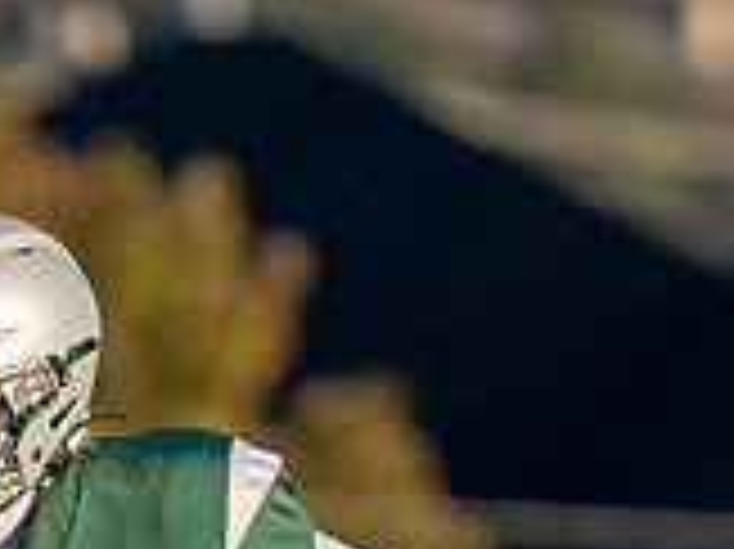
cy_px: 1121
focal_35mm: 2067
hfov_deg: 1.0
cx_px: -55
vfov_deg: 0.7
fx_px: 43797
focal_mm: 200
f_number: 2.8
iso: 250
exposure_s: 1/8000
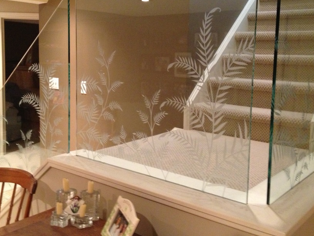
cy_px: 90
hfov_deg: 42.9
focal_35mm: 44
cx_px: 148
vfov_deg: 32.7
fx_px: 399
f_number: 2.4
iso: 400
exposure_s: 1/15
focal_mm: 4.28
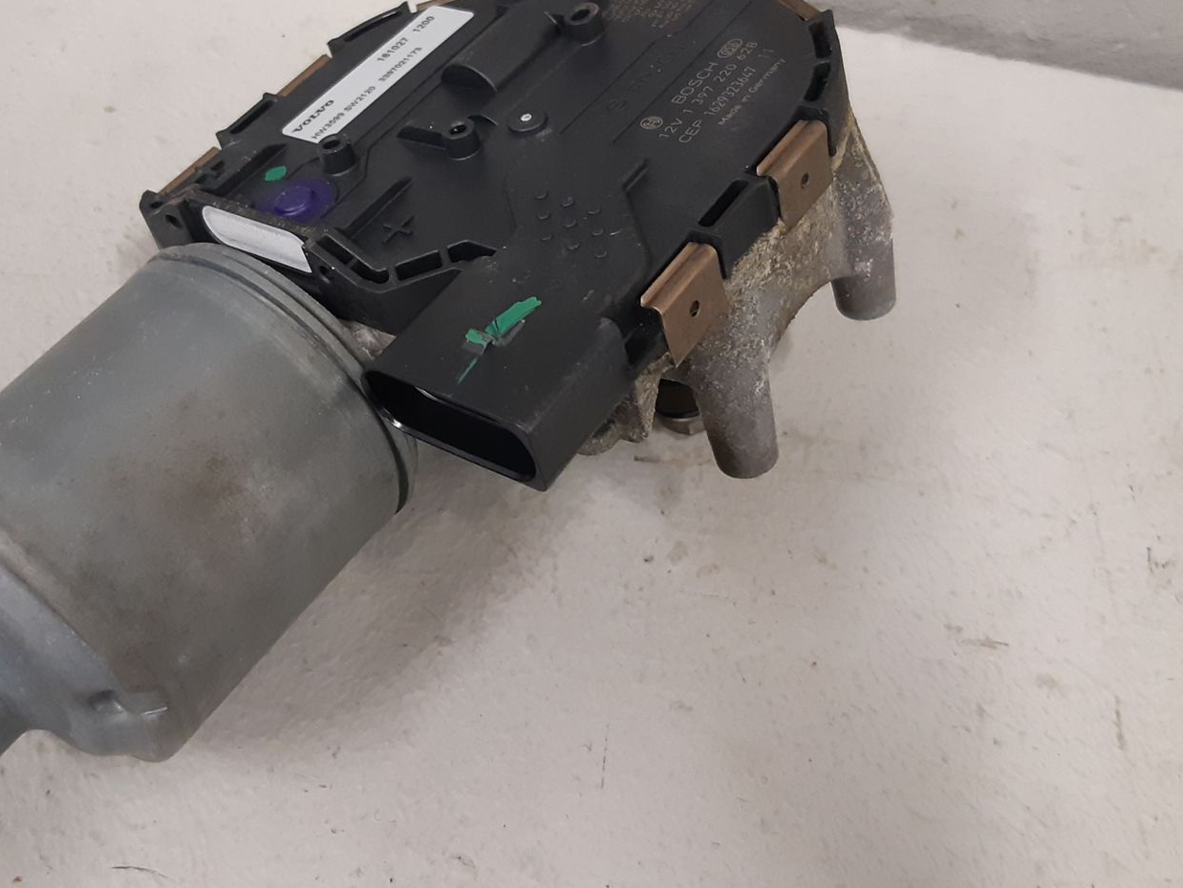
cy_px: 286
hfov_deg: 43.6
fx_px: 1470
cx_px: 481
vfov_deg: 33.3
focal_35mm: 43
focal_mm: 3.93
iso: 200
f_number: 1.7
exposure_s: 1/50
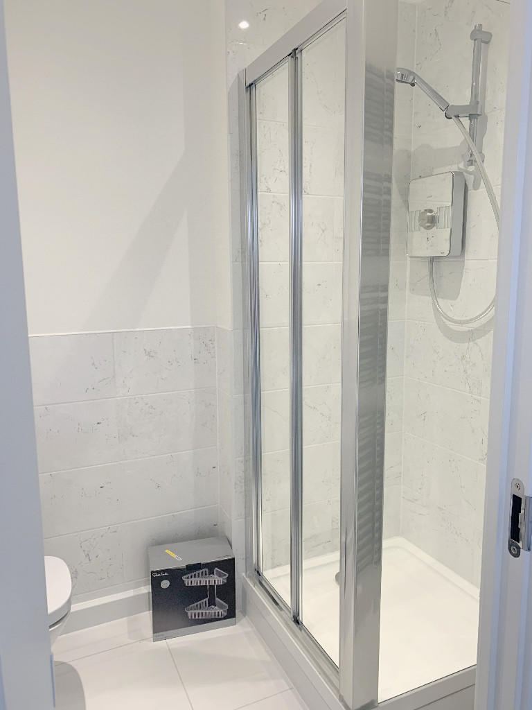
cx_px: 266
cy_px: 355
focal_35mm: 26
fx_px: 533
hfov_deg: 53.1
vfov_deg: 67.3
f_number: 1.8
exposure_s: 1/100
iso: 100
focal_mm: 4.25
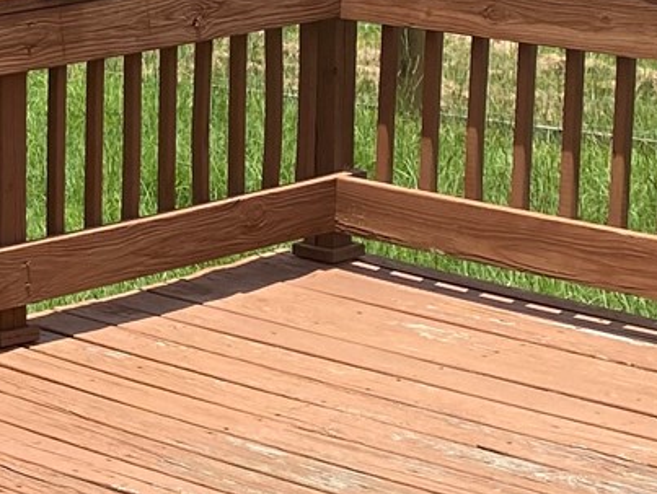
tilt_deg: -9.2
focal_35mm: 132
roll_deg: +2.2
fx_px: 2508
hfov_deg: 13.4
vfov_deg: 11.2
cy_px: 59
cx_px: -522
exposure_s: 1/2268
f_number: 1.8
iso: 32
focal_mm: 4.25
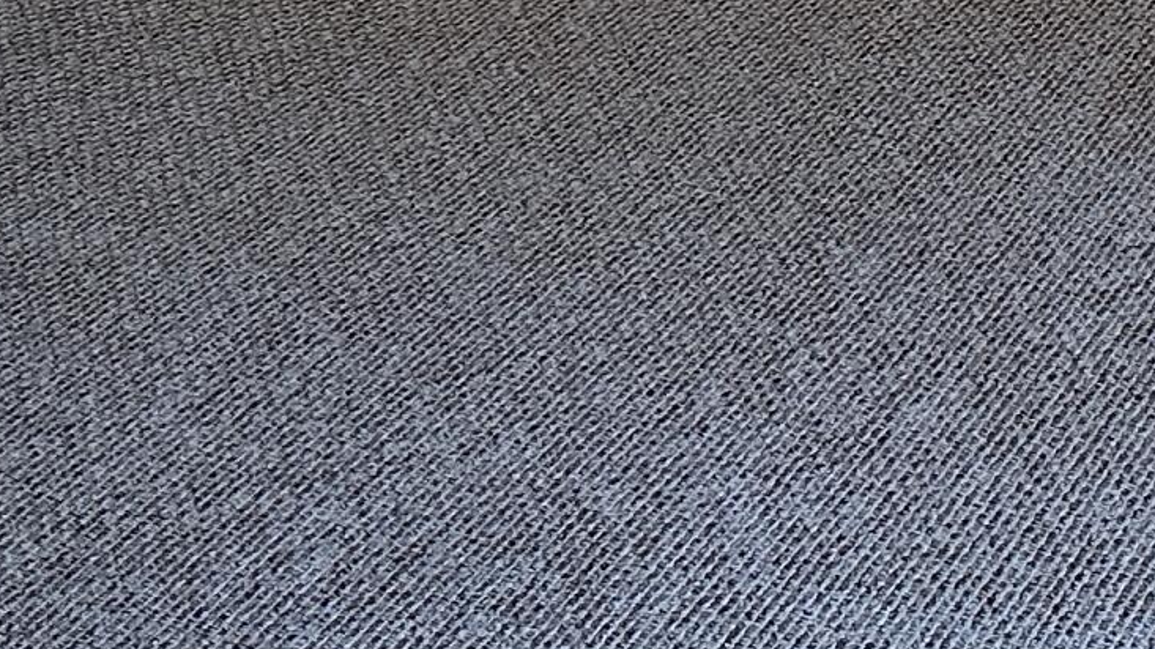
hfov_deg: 19.3
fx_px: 3276
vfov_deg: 9.8
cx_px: 1234
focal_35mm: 107
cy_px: -959
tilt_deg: -8.1
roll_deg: -0.8
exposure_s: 1/60
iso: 250
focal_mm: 6.86
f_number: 1.78
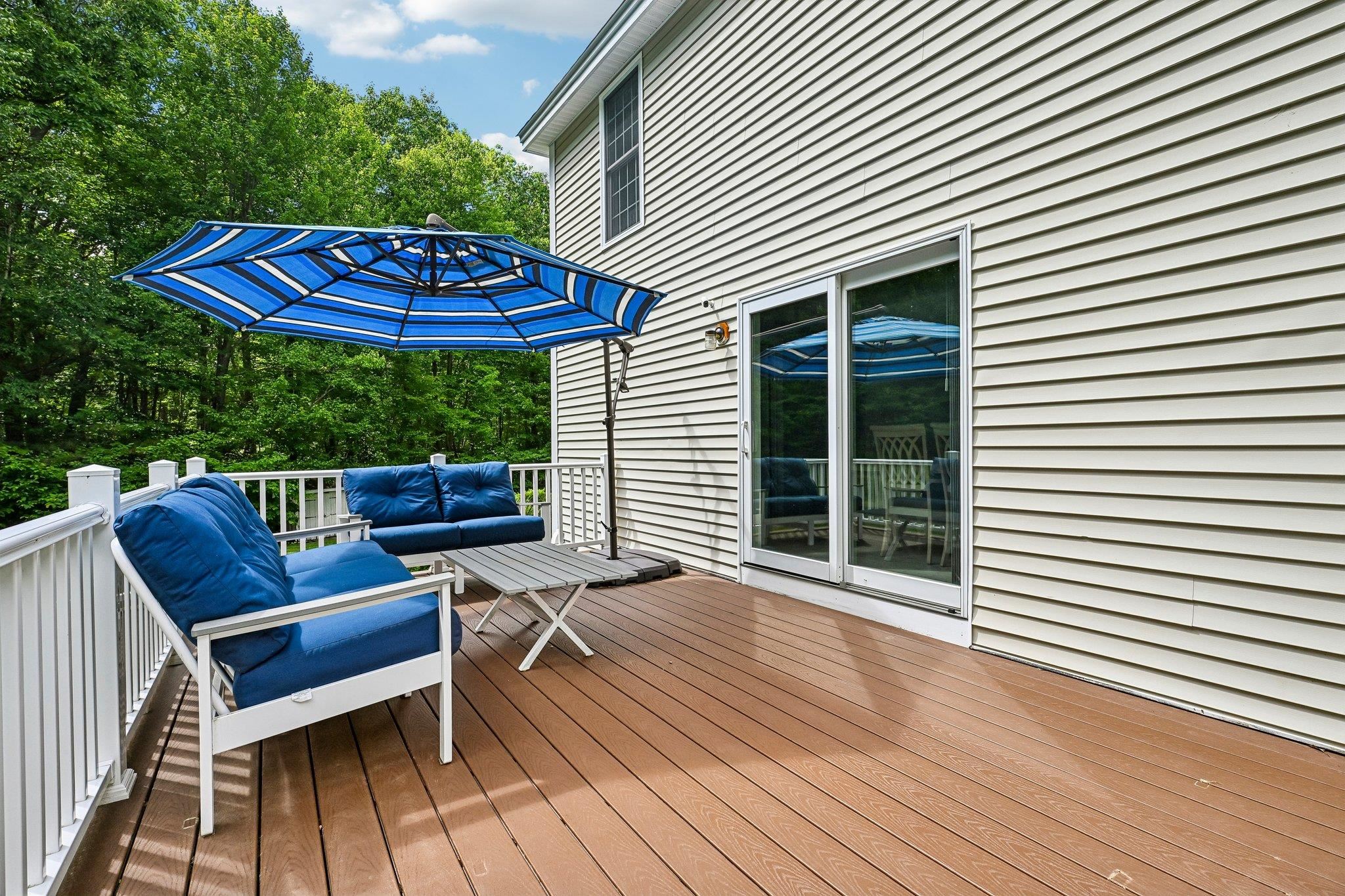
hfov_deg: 96.7
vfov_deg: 73.7
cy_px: 448
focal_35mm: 16
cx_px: 672
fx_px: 598
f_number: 8
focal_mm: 16
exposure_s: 1/320
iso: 400
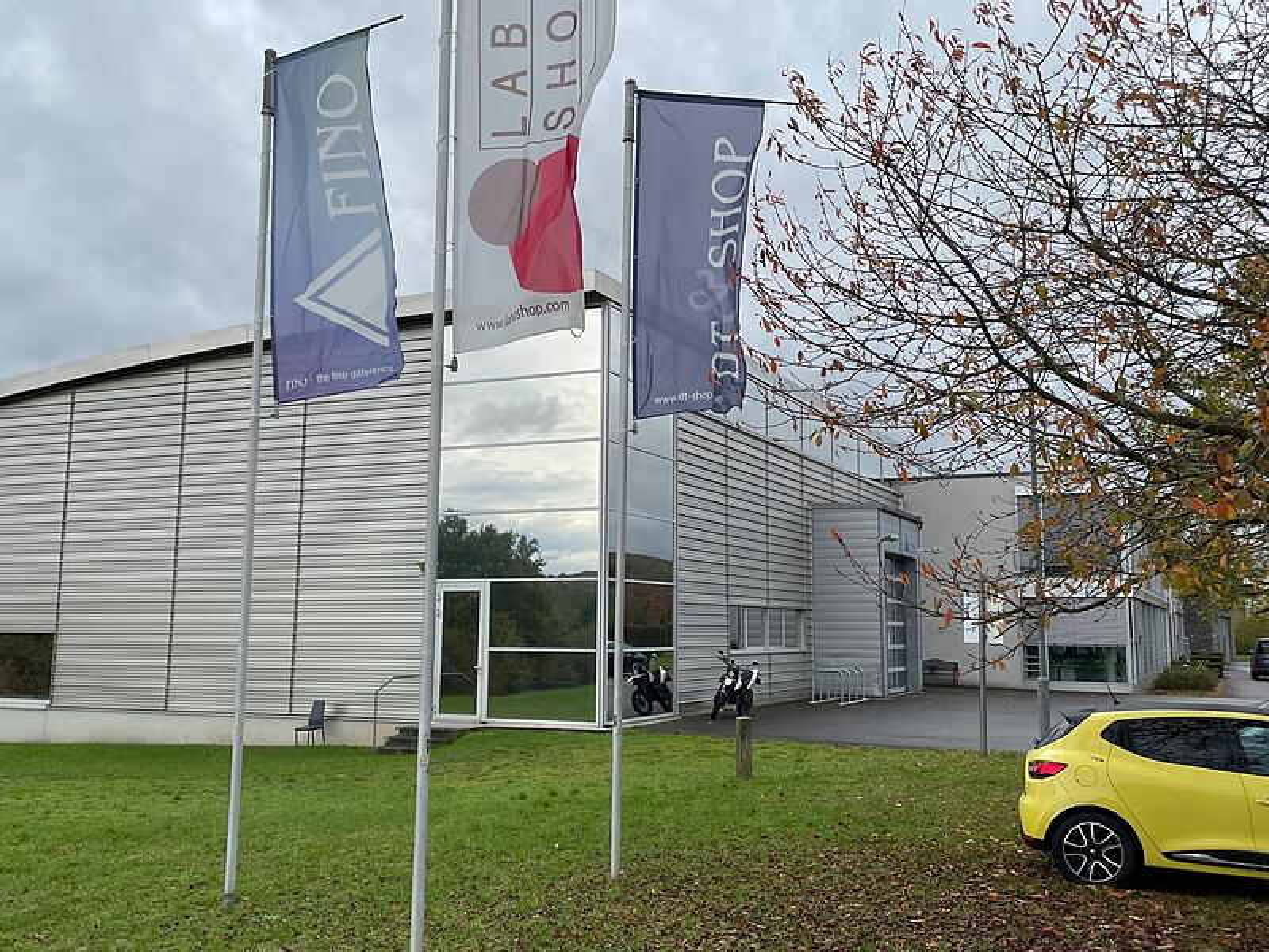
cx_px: 634
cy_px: 476
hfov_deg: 67.3
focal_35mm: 26
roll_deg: -0.4
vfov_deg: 53.1
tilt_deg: +7.1
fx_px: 953
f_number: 1.6
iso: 32
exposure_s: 1/2174
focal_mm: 4.2
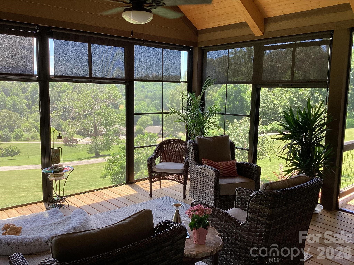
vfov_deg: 45.4
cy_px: 132
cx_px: 177
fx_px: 317
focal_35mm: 31
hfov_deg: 58.4
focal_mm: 3.3
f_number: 2.4
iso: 32
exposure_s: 1/100
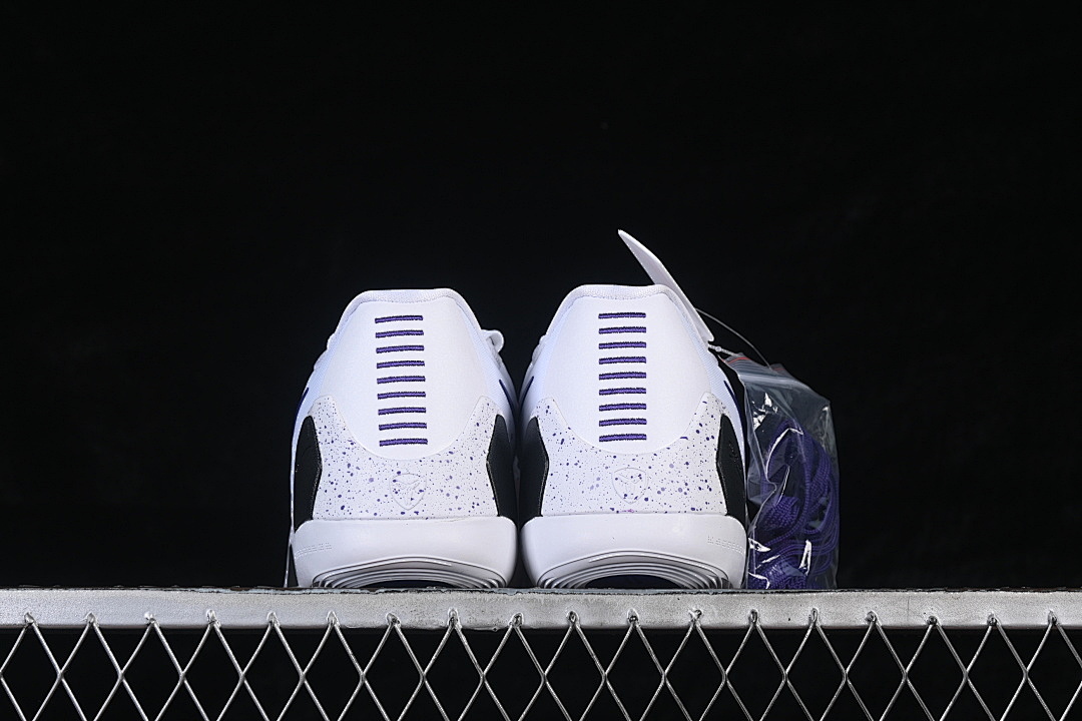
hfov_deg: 27.0
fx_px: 2254
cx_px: 541
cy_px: 360
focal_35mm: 75
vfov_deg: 18.2
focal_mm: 50
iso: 160
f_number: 8
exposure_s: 1/100
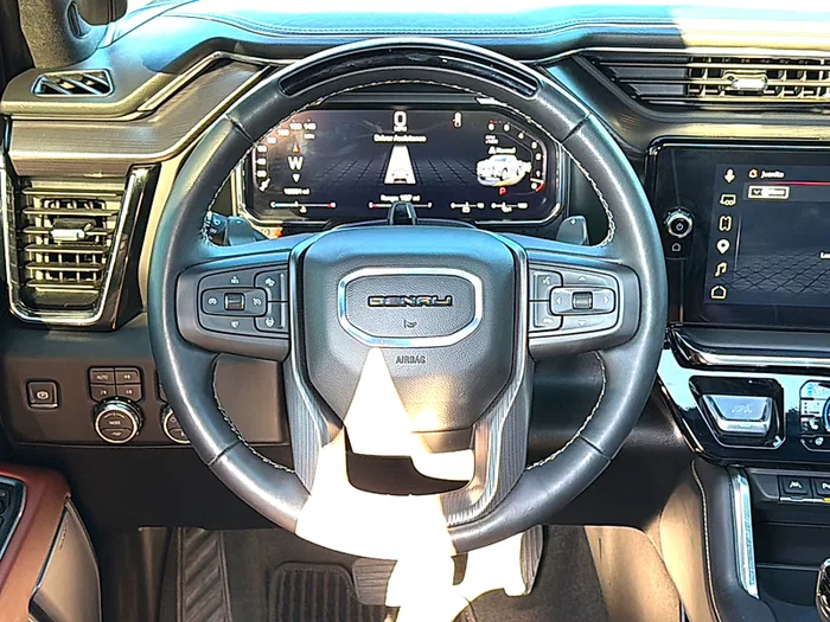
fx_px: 1007
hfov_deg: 44.8
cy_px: 311
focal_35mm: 42
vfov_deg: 34.3
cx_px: 415
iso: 160
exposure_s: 1/40
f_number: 1.78
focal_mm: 6.76
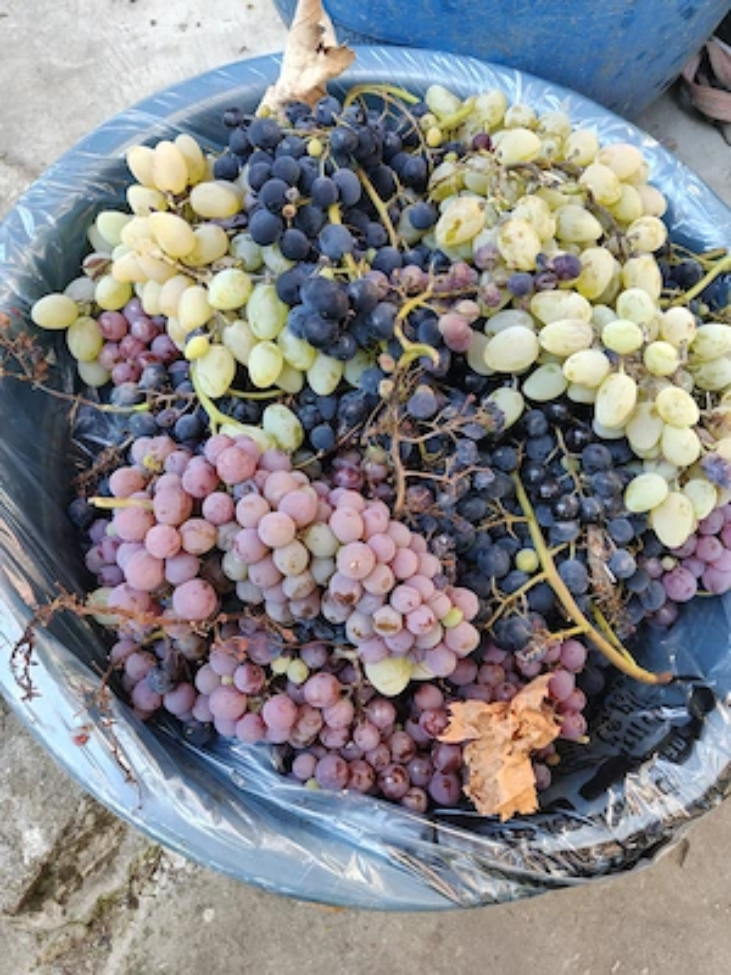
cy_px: 488
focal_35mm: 24
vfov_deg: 71.6
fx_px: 676
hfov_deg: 56.8
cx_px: 366
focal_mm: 5.59
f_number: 1.8
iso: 125
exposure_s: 1/92
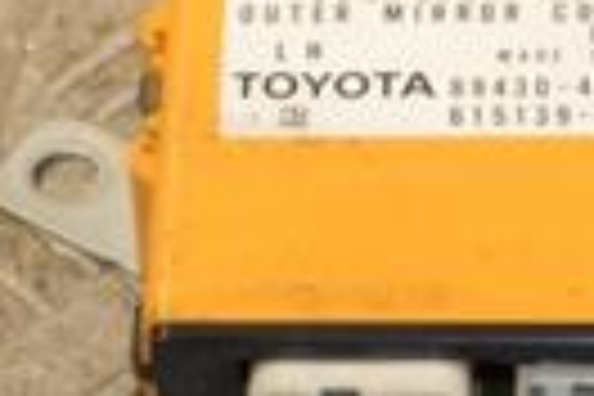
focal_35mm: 396
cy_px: 14
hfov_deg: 5.2
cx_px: 441
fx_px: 6533
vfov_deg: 3.5
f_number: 6.3
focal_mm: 58
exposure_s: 1/200
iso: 800
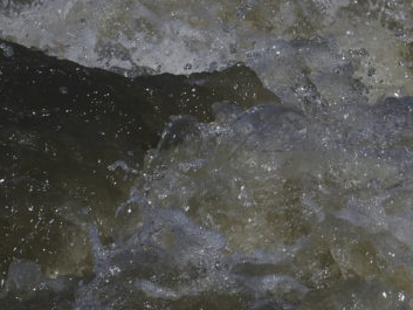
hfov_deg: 3.1
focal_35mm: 638
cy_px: 20
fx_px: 7615
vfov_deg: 2.3
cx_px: 367
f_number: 8
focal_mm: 46.7
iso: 100
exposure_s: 1/1000
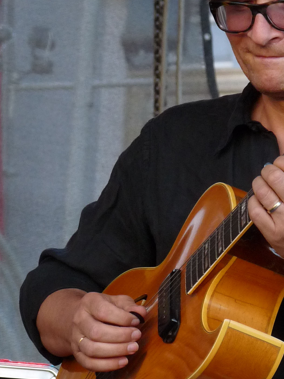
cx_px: 210
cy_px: 227
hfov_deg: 3.1
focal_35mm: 477
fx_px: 5220
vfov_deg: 4.2
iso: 200
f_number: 4.5
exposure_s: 1/125
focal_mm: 32.7
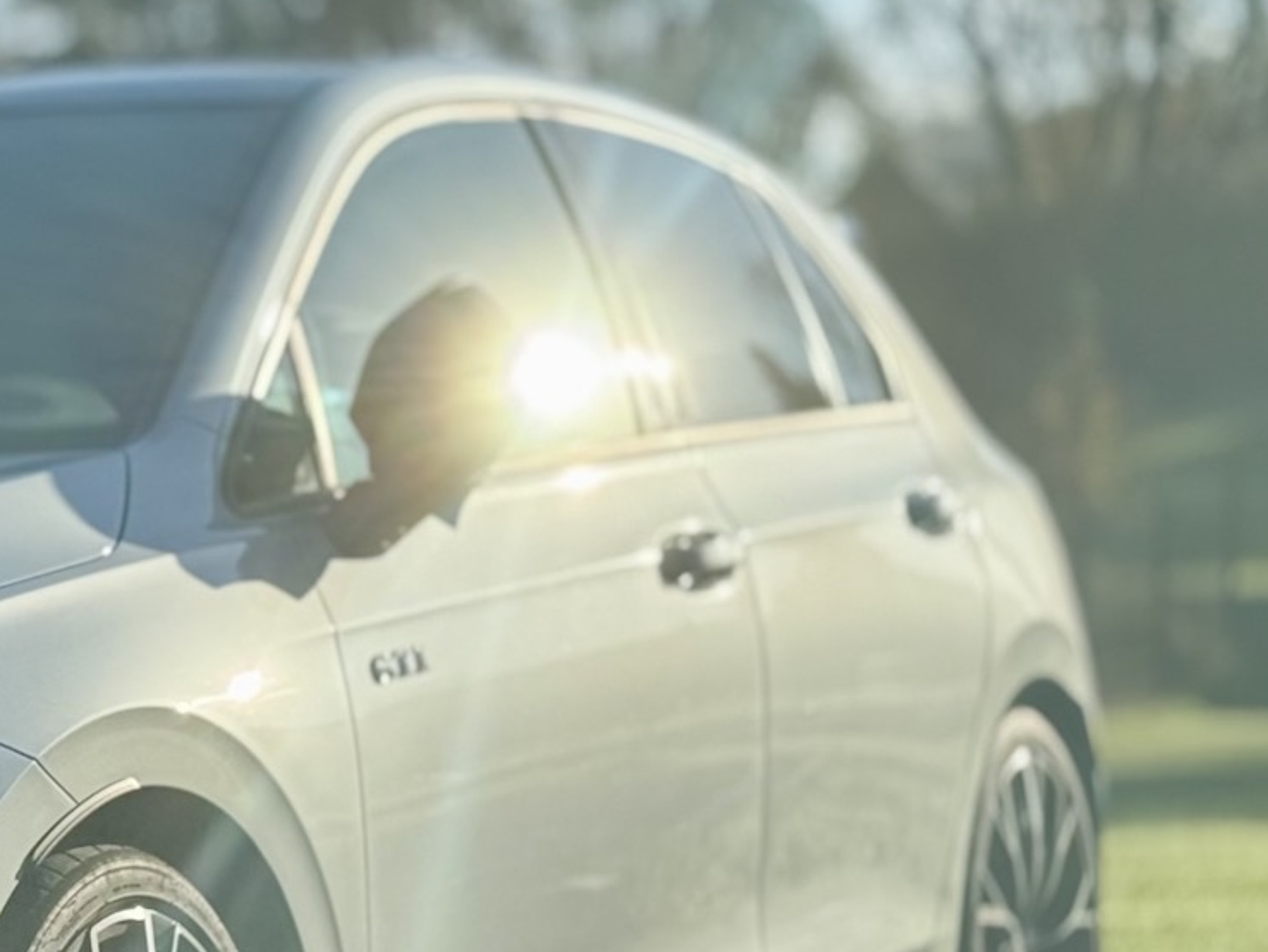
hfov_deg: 14.5
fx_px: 4764
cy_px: 694
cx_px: -366
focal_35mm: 130
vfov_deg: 11.4
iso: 100
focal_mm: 6.76
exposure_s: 1/2415
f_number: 1.78
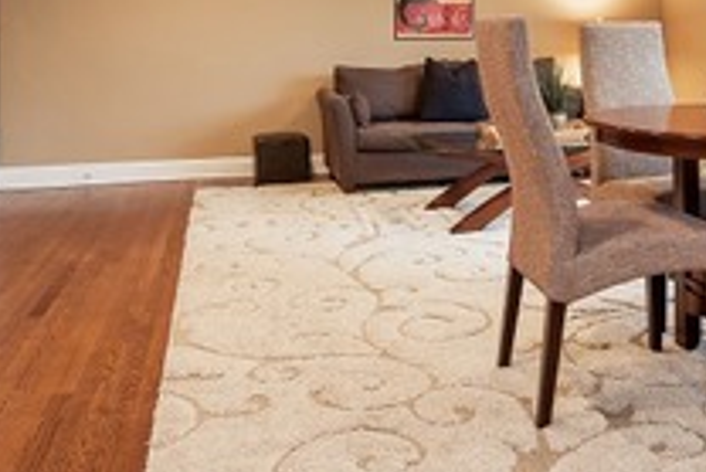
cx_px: 475
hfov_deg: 44.7
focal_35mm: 43
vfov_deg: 29.7
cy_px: 31
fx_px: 844
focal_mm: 14
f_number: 8
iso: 200
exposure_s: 1/3
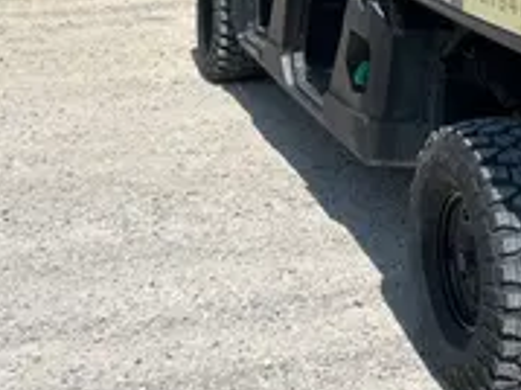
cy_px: -36
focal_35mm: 80
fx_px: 1203
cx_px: 565
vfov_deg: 17.8
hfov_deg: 23.1
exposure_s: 1/4831
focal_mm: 5.7
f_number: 1.5
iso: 50
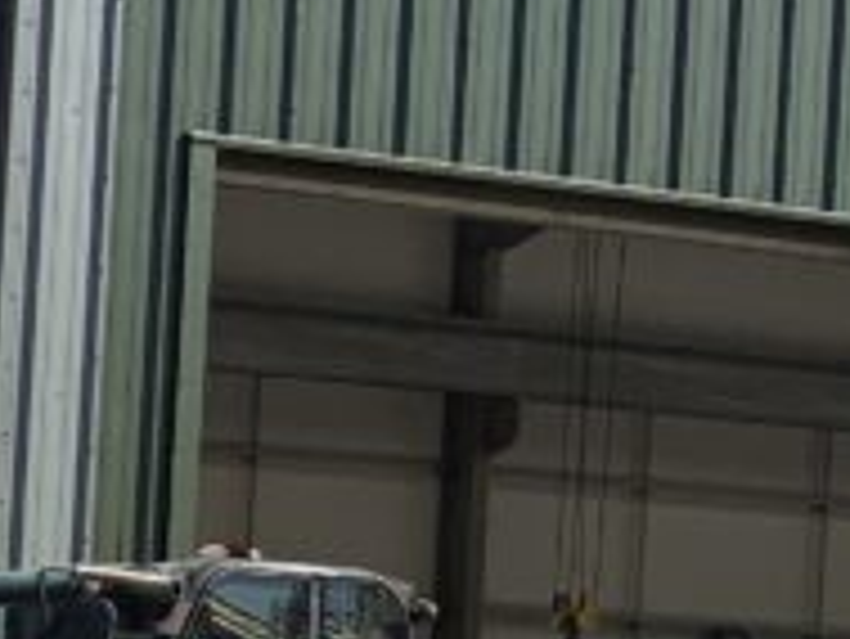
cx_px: -1178
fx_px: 3858
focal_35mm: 157
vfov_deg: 9.3
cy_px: 860
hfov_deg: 10.7
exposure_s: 1/1412
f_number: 1.8
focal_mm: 3
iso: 16
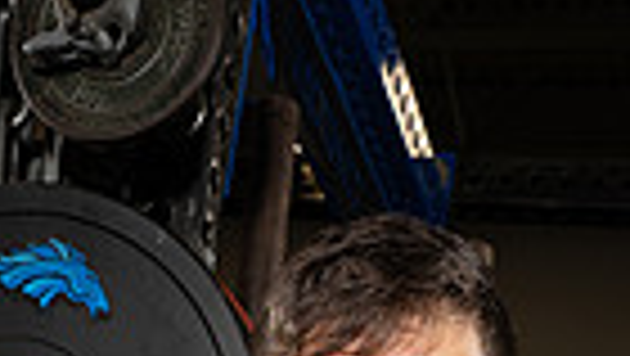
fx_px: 1521
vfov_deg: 10.4
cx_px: 270
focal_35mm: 91
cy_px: 996
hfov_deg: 23.4
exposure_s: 1/250
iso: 800
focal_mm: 27
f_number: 8
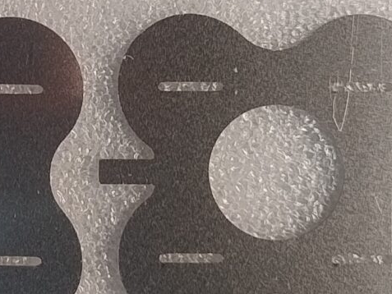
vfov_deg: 11.3
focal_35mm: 129
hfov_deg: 14.9
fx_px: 1461
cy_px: -30
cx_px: -49
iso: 147
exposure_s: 1/100
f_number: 1.8
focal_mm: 5.56
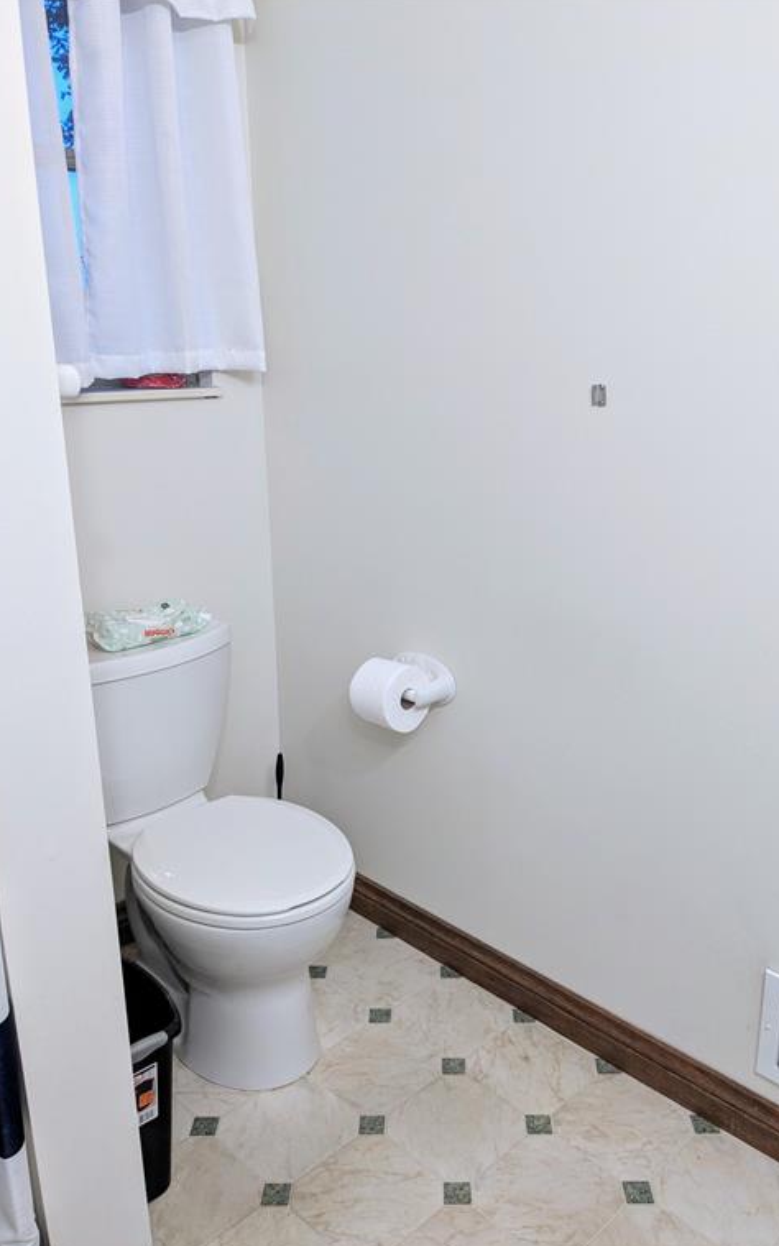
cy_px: 625
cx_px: 431
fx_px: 985
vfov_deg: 64.6
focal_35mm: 29
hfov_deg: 43.1
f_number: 1.73
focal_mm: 4.38
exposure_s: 1/40
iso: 43
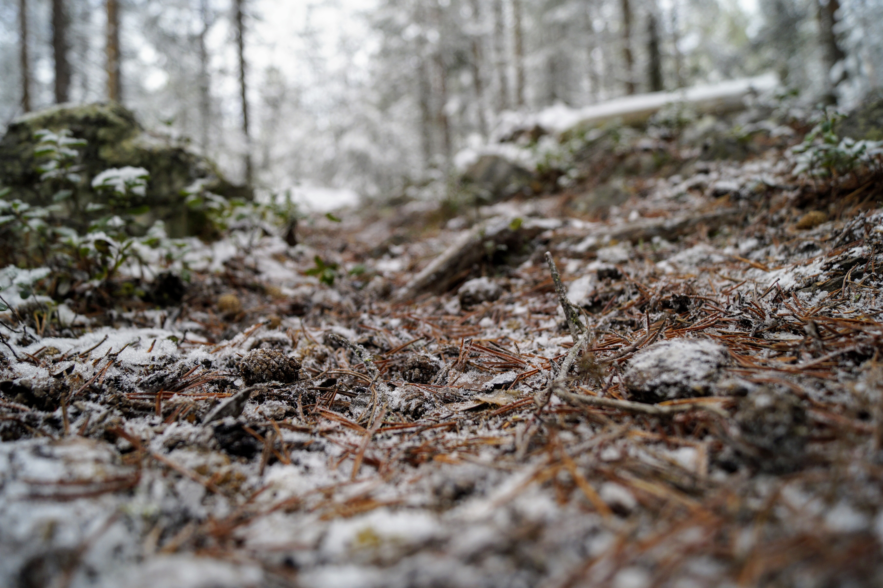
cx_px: 442
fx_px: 735
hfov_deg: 62.0
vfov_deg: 43.6
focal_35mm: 30
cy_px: 294
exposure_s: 1/160
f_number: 4
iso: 200
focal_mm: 20
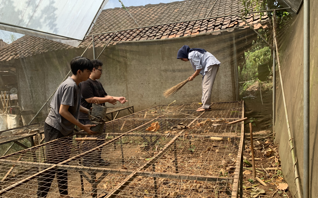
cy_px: 113
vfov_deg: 44.4
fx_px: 243
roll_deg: +2.8
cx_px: 159
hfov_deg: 66.5
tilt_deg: -4.3
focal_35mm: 28
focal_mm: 4.25
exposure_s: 1/433
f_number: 1.8
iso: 25
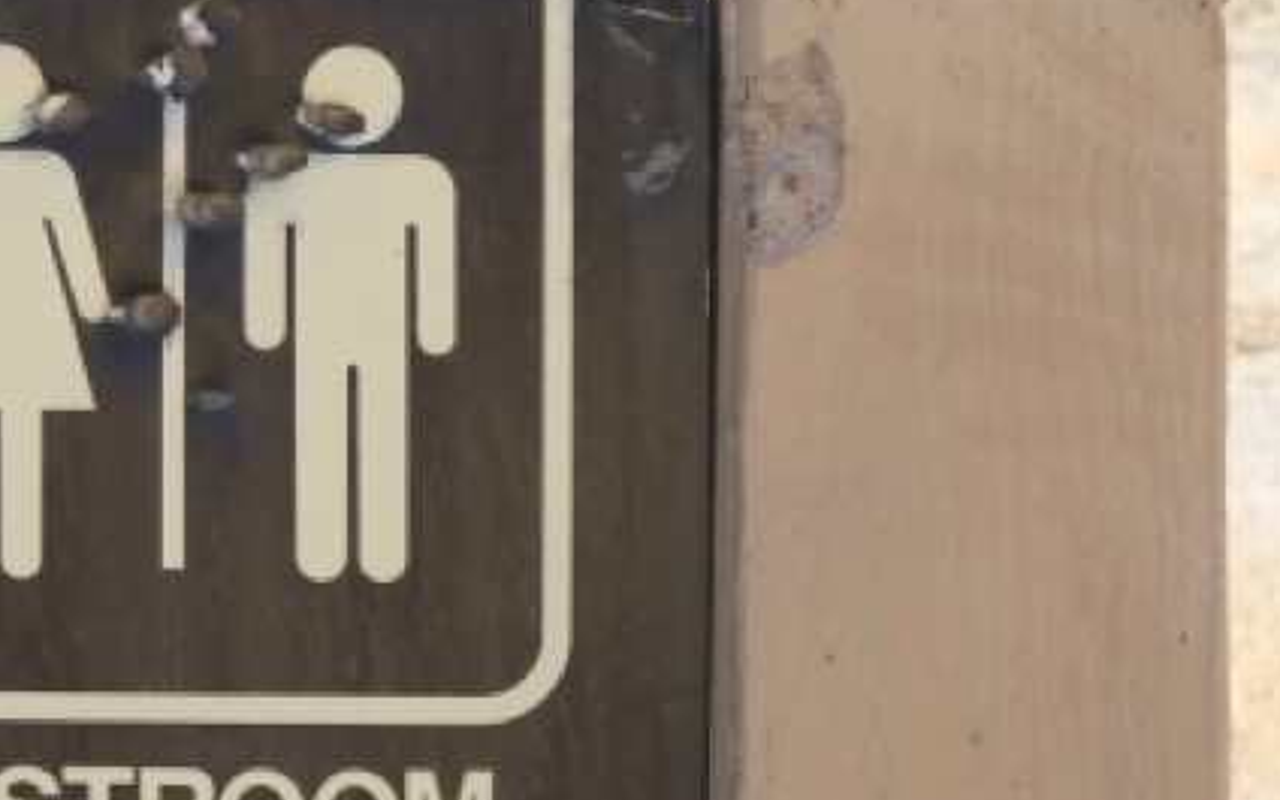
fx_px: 5581
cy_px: -21
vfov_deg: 8.2
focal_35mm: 160
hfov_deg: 13.0
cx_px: 122
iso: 800
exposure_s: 1/500
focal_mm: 52
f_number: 11
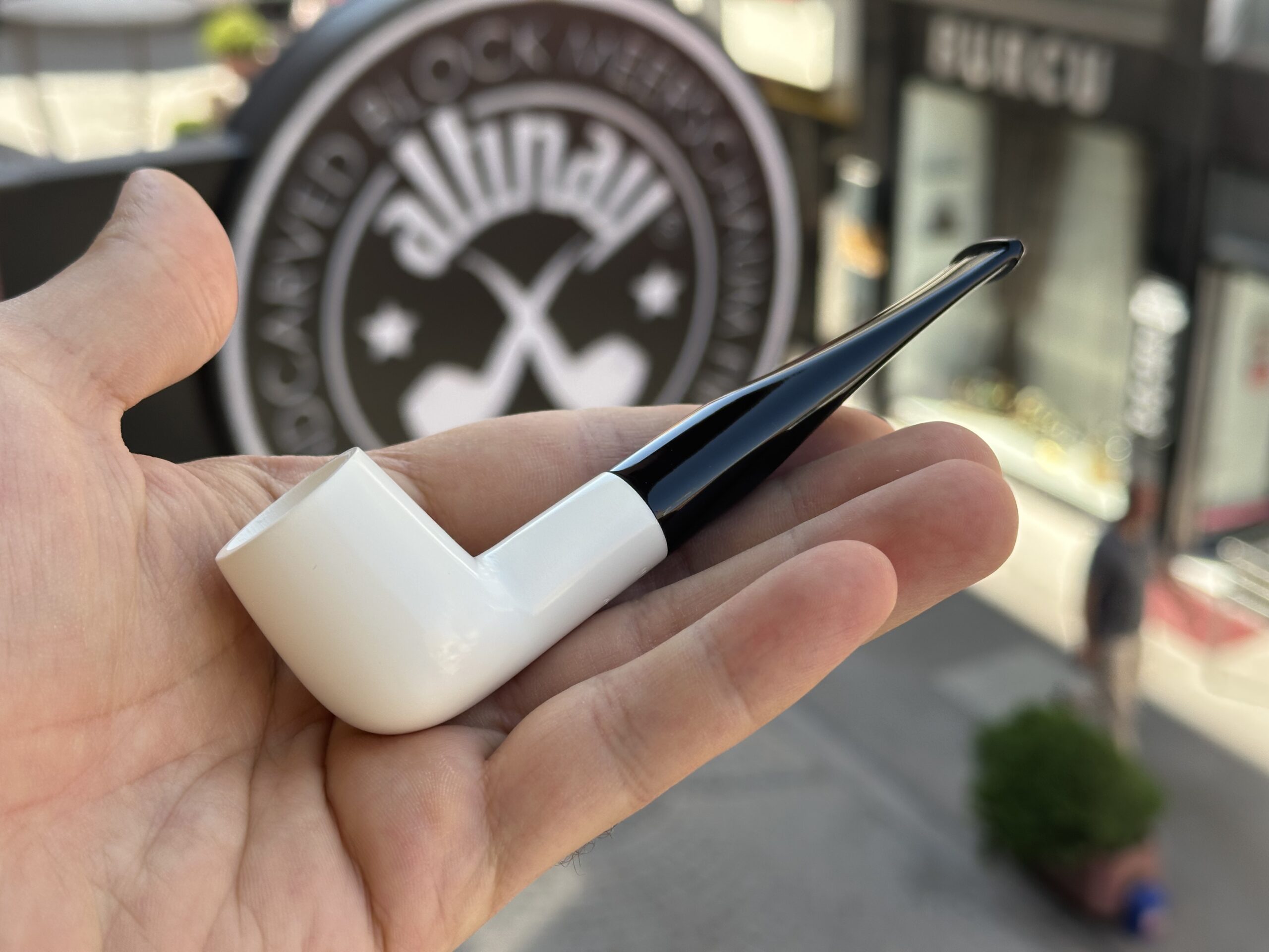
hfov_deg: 39.7
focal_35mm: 48
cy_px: 476
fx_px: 1760
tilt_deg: -22.8
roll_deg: +0.6
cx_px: 634
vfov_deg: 30.3
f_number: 1.78
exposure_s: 1/663
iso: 64
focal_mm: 6.86
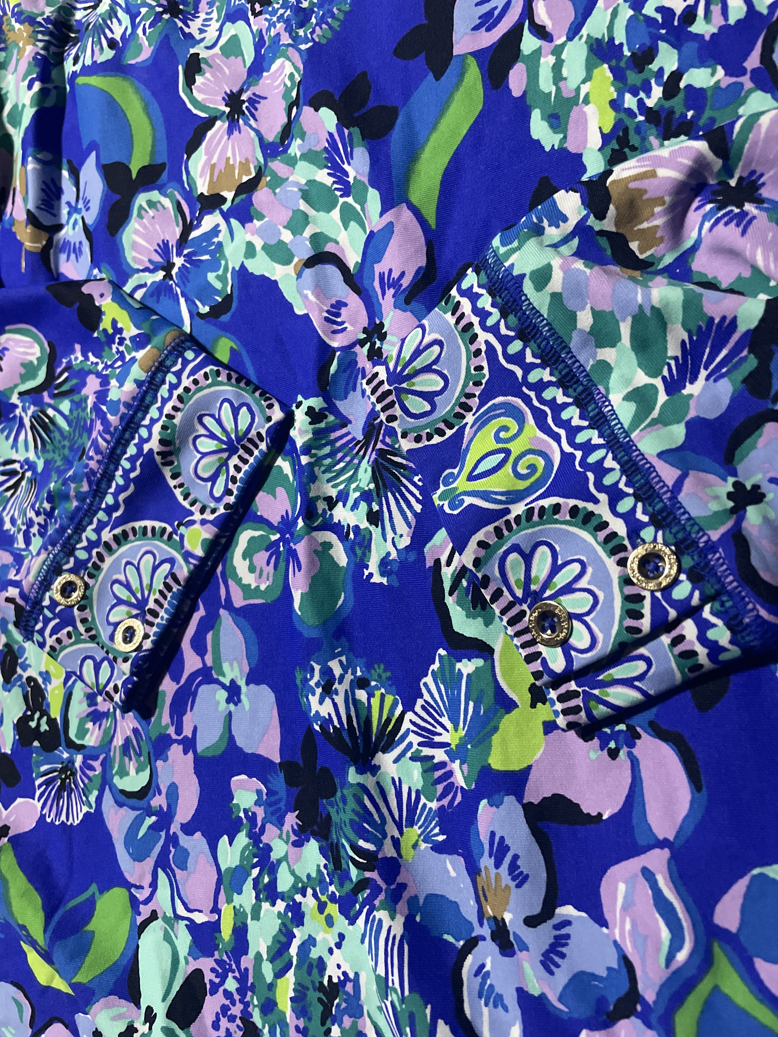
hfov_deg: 53.1
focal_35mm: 26
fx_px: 779
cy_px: 518
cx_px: 389
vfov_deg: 67.3
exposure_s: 1/33
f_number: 1.6
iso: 400
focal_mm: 4.2
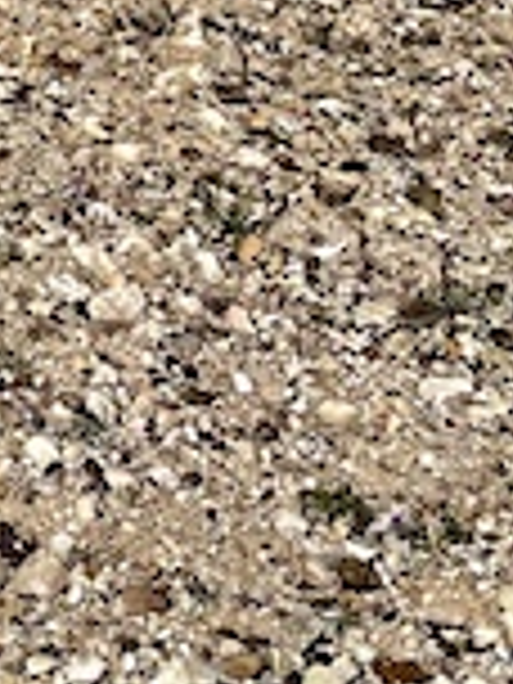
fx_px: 2608
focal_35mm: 132
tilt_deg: -0.7
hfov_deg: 10.4
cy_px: -999
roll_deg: -1.2
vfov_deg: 11.9
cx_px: -472
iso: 32
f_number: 1.6
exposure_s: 1/9174
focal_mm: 5.1
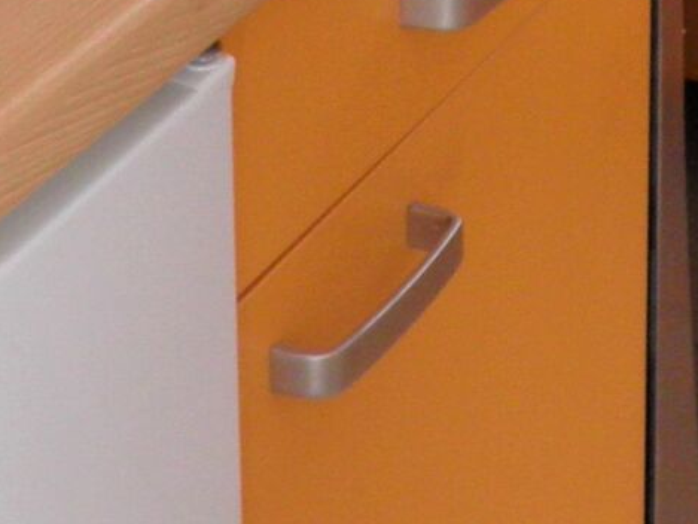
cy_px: -412
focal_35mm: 167
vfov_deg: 8.6
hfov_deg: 11.8
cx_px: 508
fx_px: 3368
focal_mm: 4.9
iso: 100
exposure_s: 1/25
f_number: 2.8
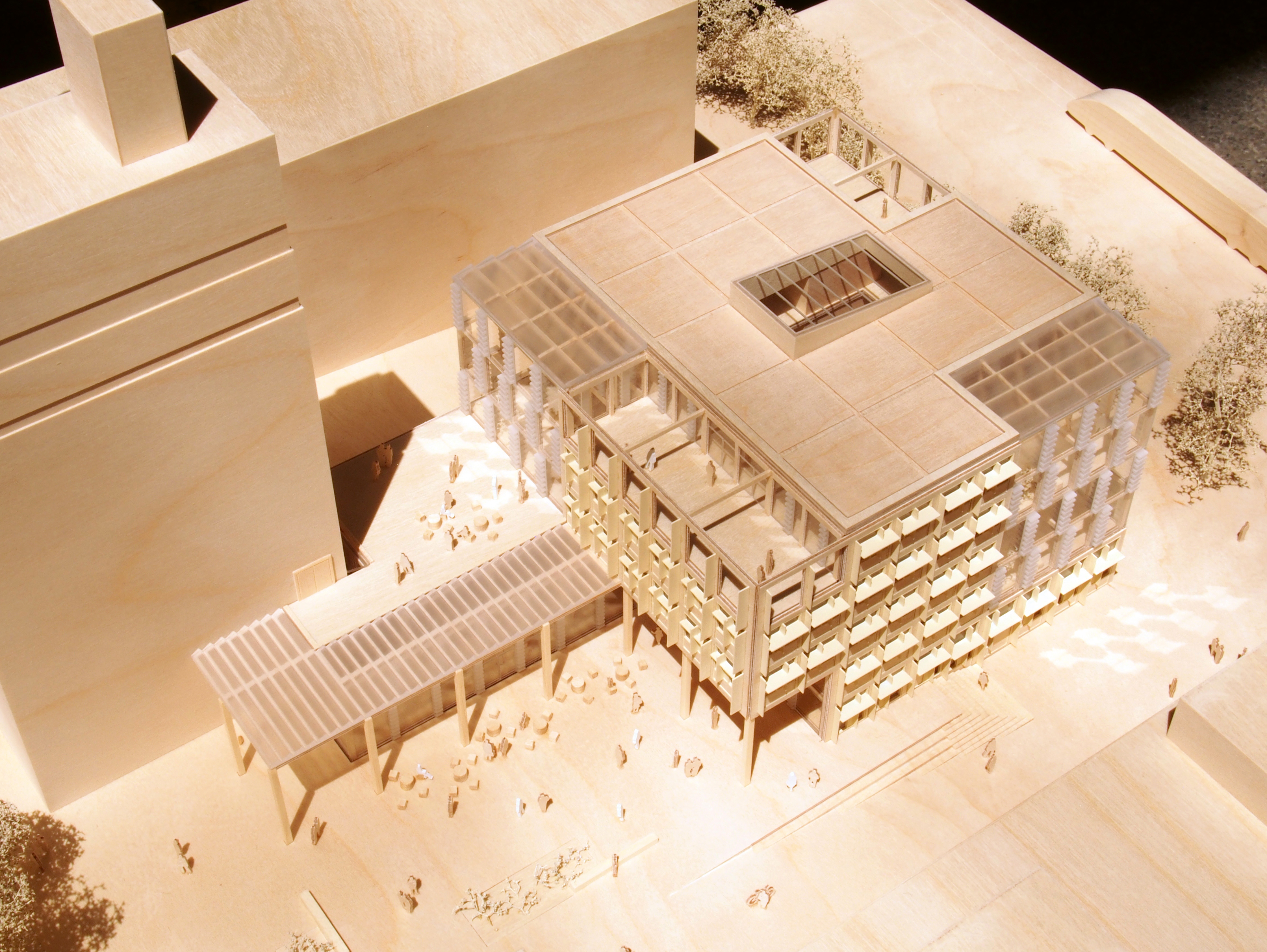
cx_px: 634
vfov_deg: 29.2
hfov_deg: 38.2
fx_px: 1832
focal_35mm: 50
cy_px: 476
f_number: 22
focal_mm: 25
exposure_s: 1/125
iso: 200
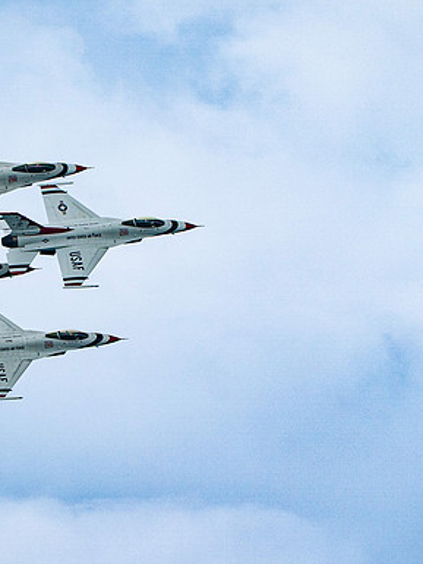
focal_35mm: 958
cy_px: 344
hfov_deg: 1.6
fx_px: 15600
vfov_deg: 2.1
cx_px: 129
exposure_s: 1/1250
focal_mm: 400
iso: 640
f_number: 9
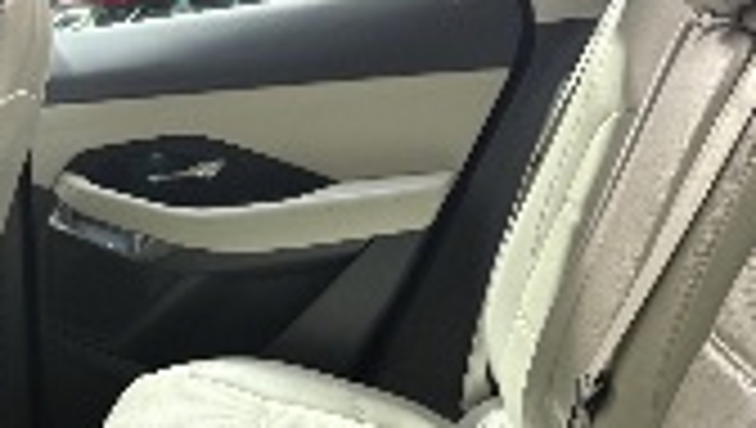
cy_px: 374
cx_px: 112
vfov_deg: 17.1
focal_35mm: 70
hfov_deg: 29.2
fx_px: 1405
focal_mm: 5.96
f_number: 1.6
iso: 160
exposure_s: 1/50
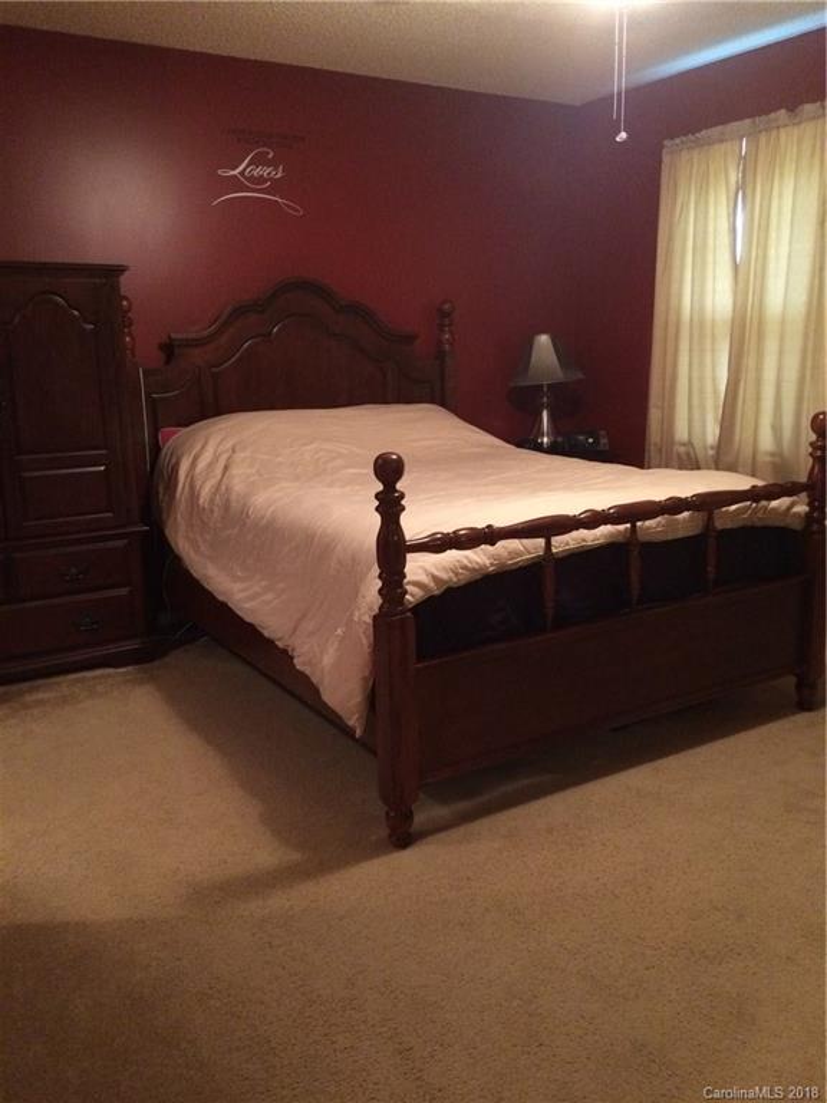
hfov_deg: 48.2
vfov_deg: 61.7
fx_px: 924
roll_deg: +1.0
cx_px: 414
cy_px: 552
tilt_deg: -13.2
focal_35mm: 29
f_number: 2.2
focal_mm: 4.15
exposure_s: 1/15
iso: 320
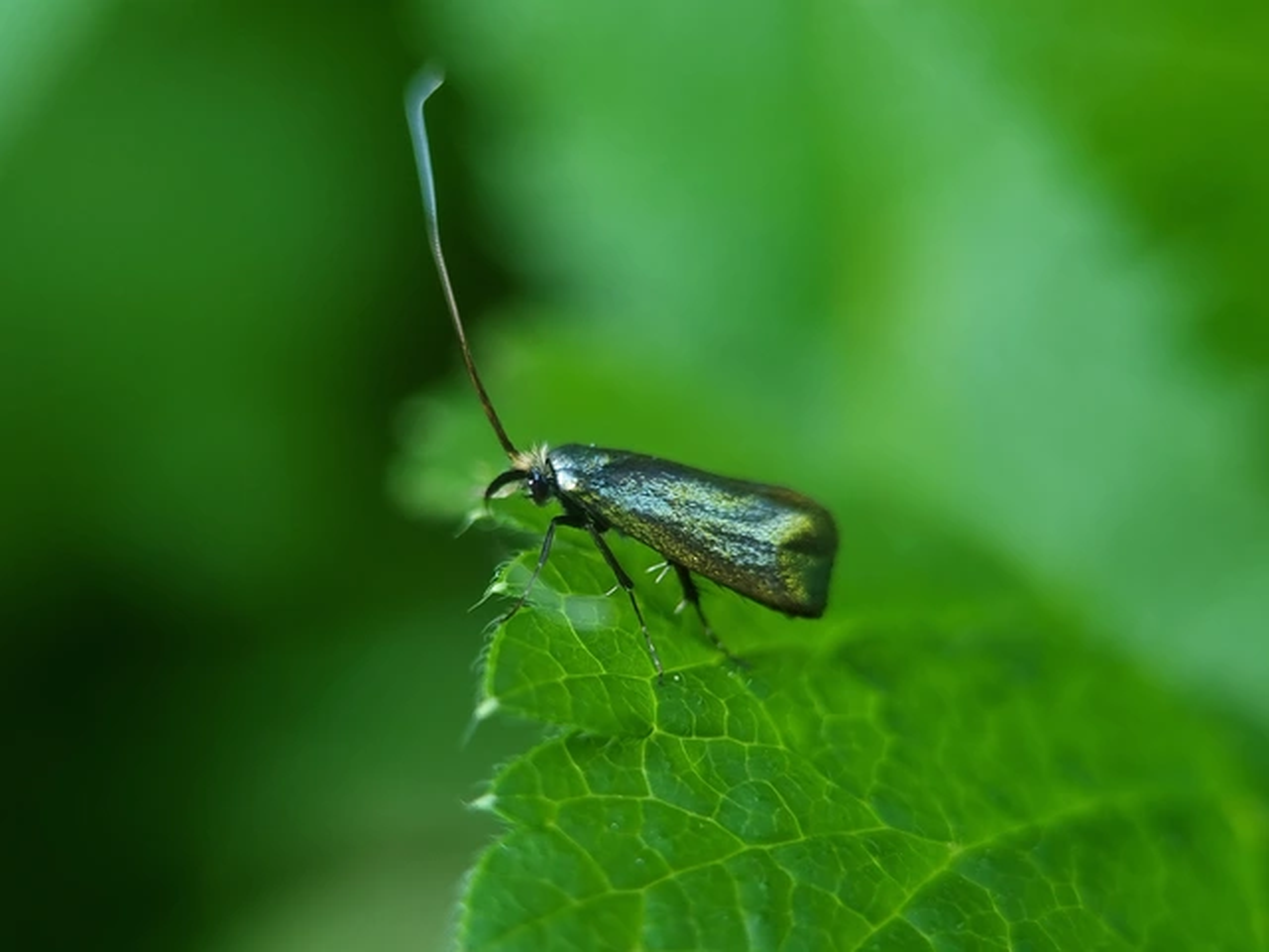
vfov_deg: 53.1
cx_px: 634
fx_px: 953
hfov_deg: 67.3
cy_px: 476
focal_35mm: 26
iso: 80
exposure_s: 1/100
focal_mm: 5.4
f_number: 1.8
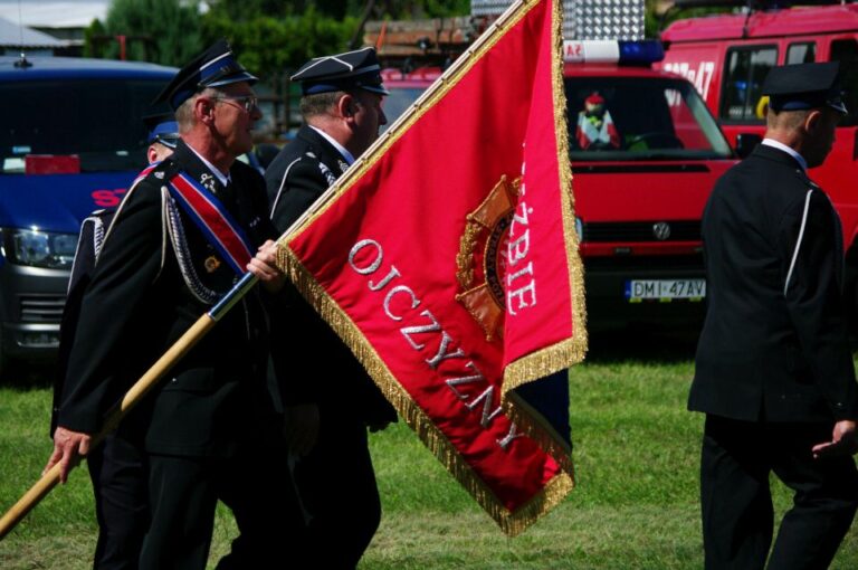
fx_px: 3749
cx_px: 429
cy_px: 285
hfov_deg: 13.1
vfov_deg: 8.7
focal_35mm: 158
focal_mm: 105
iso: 400
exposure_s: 1/3000
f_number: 4.5
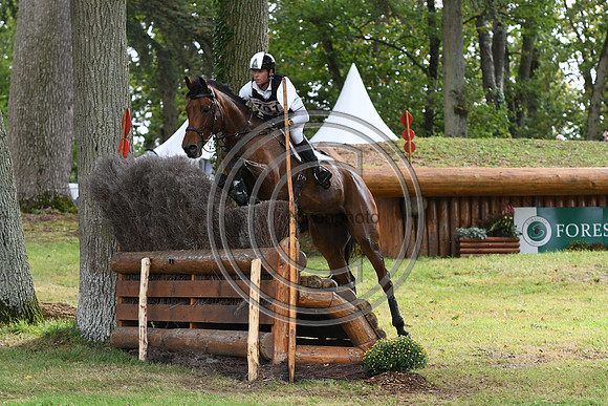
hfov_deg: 11.4
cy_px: 203
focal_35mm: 180
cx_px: 304
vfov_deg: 7.6
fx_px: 3041
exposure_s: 1/1250
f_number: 4.5
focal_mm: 120
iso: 1000
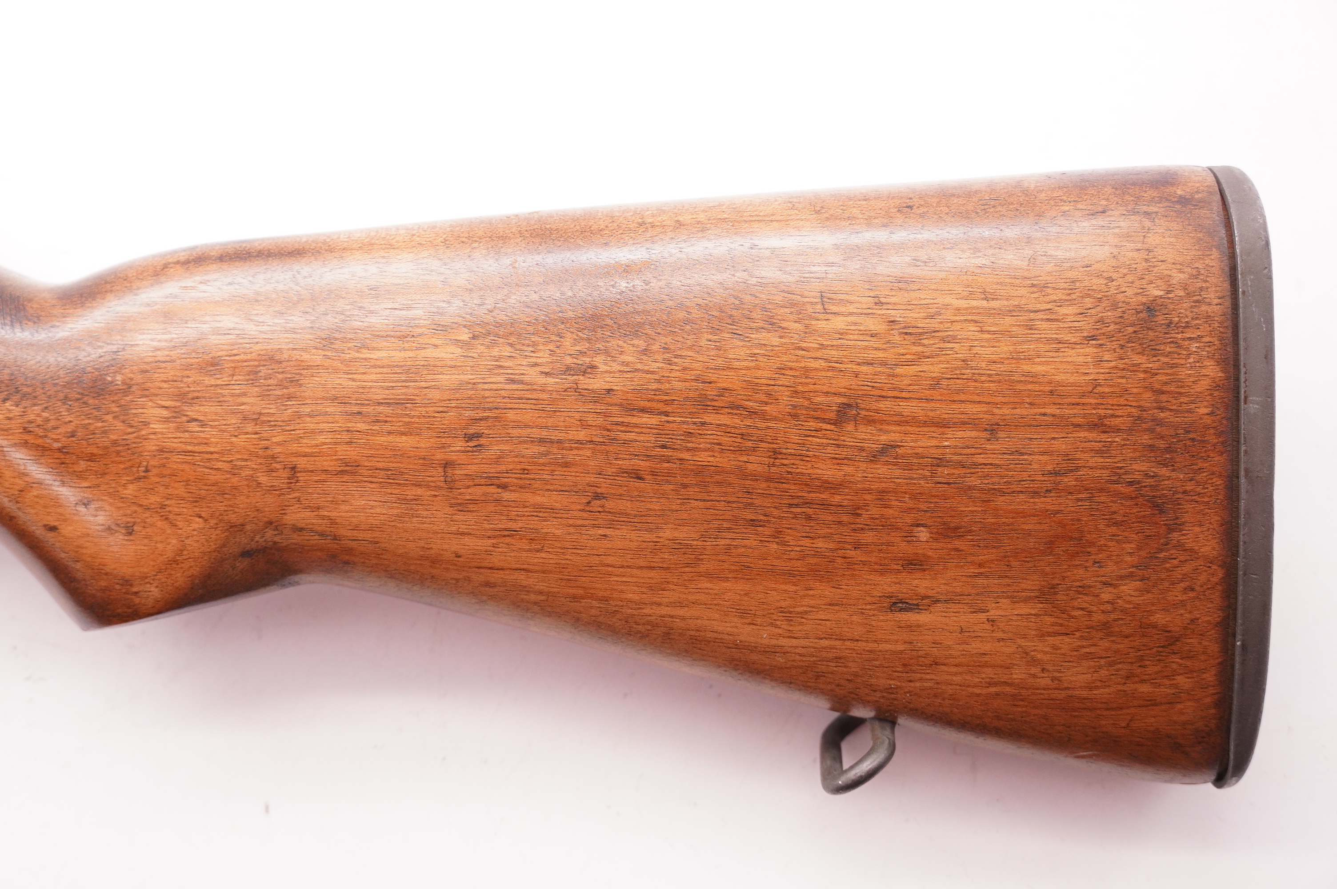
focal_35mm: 52
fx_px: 1948
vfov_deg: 25.7
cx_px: 668
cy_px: 444
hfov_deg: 37.9
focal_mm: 35
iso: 800
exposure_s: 1/125
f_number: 5.6
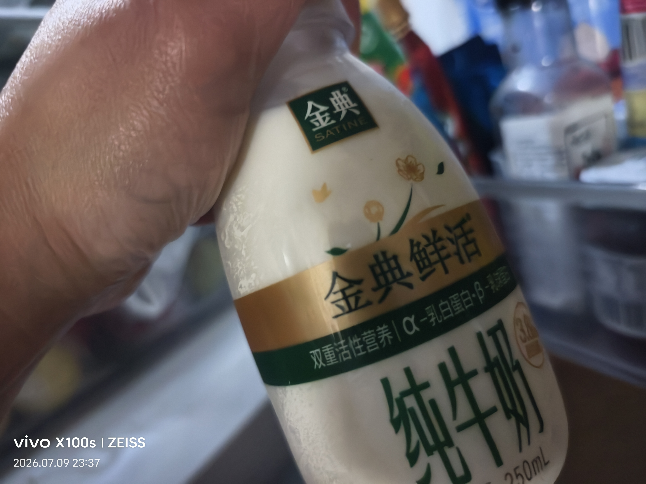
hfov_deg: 73.9
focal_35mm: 23
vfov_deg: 58.9
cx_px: 323
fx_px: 429
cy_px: 242
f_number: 1.57
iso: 7655
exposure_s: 1/176
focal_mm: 5.6
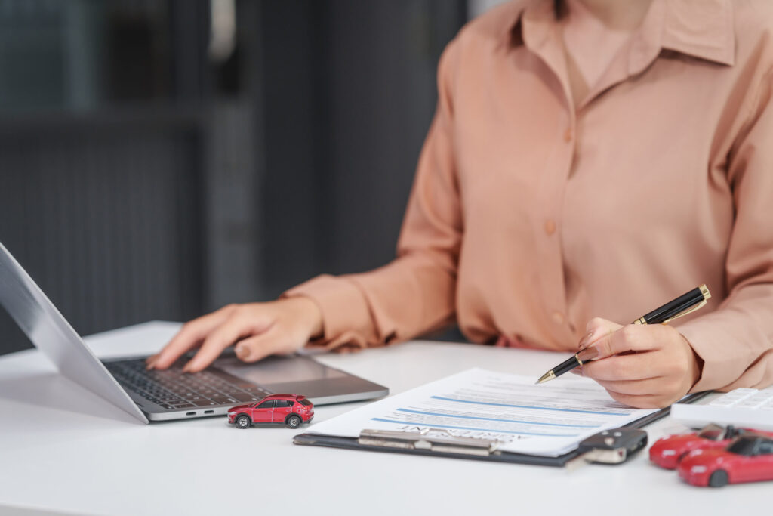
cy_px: 258
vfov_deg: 16.1
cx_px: 386
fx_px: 1825
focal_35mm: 85
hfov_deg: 23.9
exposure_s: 1/100
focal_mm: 85
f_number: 2.8
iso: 400
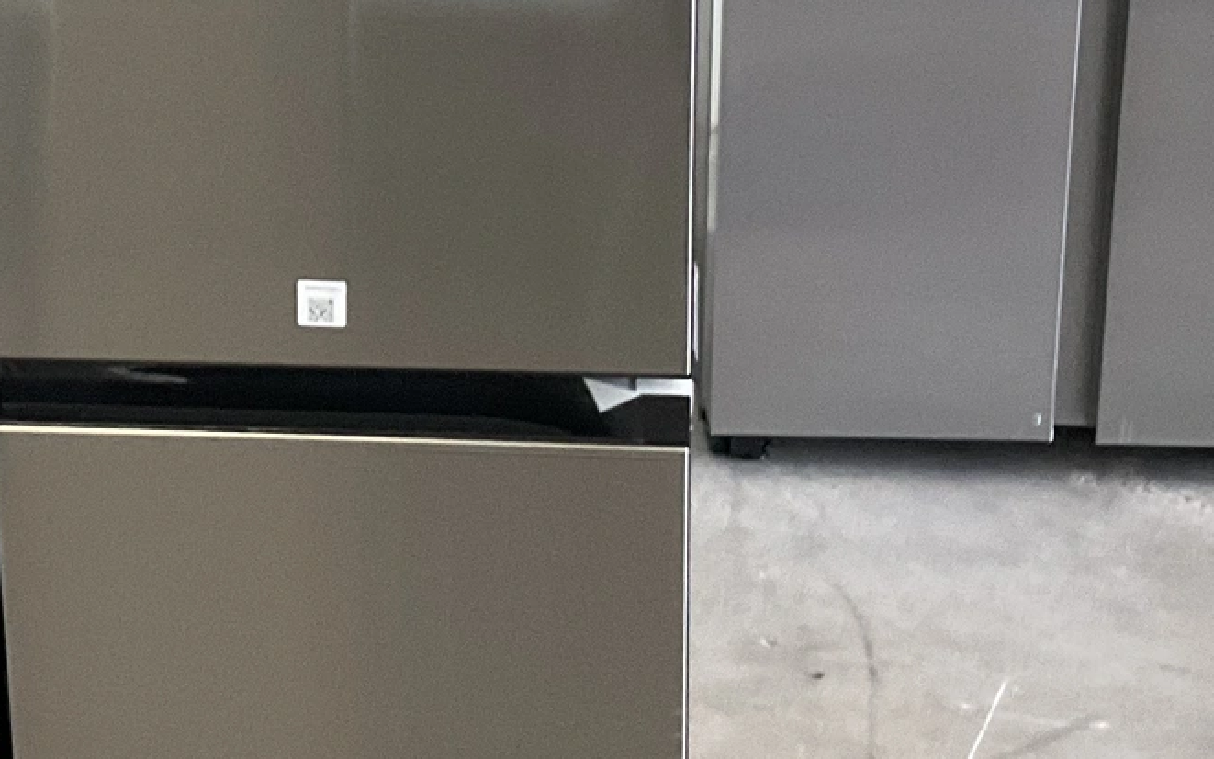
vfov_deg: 13.9
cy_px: 97
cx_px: -94
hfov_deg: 21.3
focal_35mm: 93
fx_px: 3077
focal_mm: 3
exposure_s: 1/60
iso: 160
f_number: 1.8
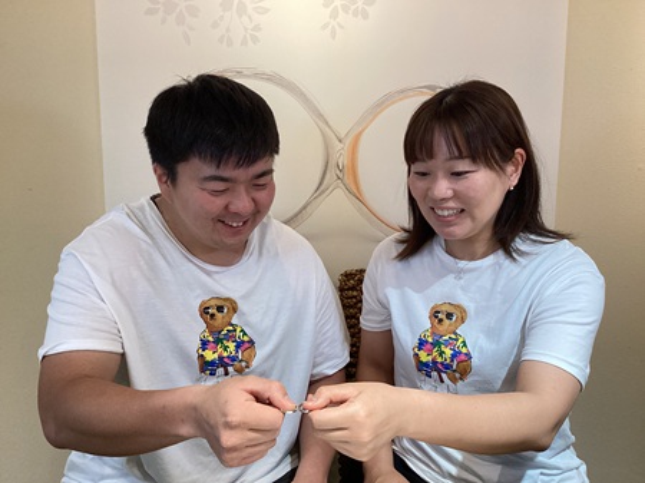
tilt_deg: -8.6
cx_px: 322
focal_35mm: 31
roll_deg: -0.3
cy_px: 242
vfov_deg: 45.4
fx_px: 577
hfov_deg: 58.4
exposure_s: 1/120
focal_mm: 3.3
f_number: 2.4
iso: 64
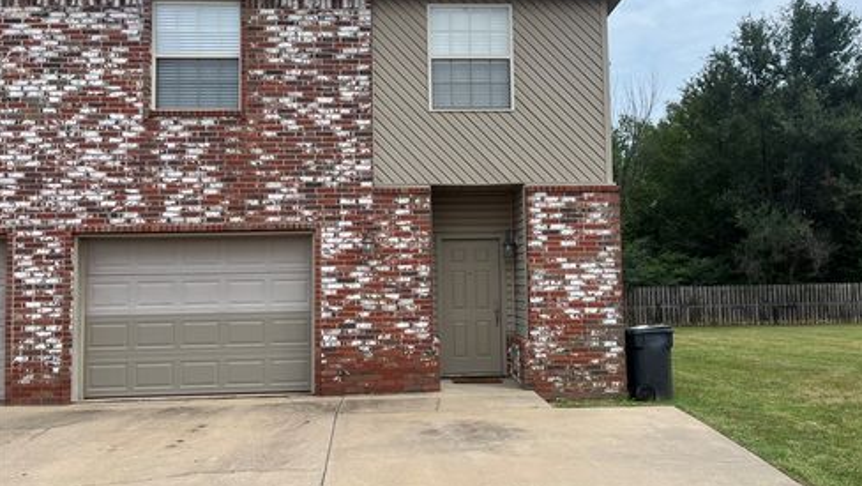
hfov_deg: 66.0
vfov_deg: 40.2
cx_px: 438
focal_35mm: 29
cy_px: 234
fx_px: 663
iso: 50
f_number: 1.6
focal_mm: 5.1
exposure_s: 1/2632
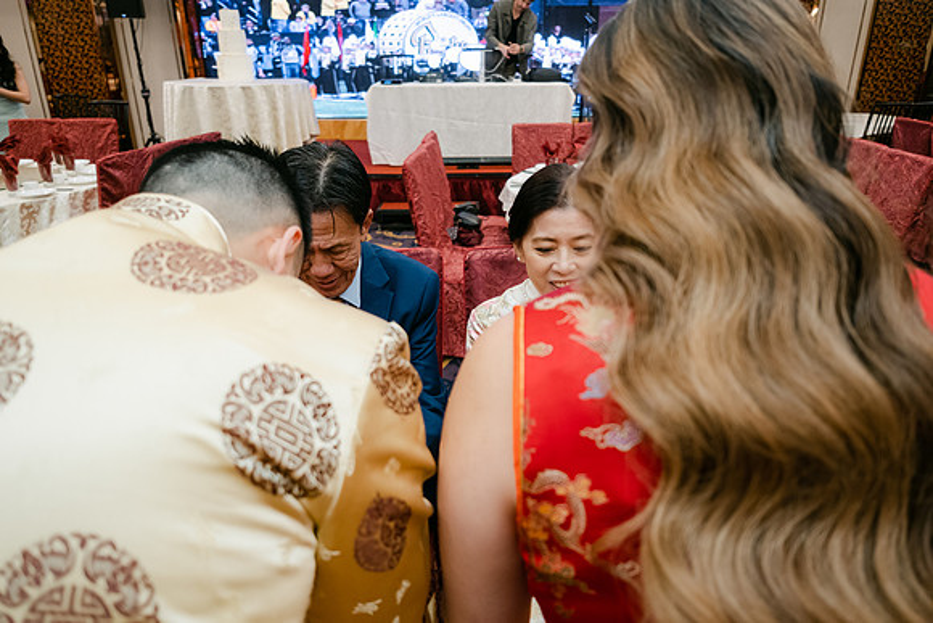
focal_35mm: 24
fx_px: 622
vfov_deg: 53.2
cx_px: 466
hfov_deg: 73.7
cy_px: 312
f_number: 2.8
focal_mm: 16
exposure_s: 1/125
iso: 1000
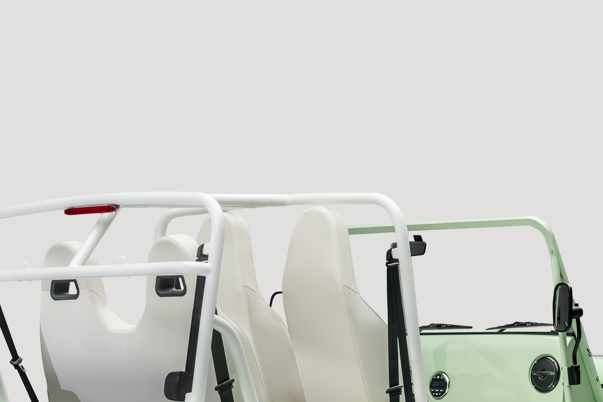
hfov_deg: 16.3
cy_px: 363
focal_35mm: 126
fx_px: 2110
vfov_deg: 10.8
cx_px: 312
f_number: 5.6
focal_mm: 50
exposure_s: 1/3
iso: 100
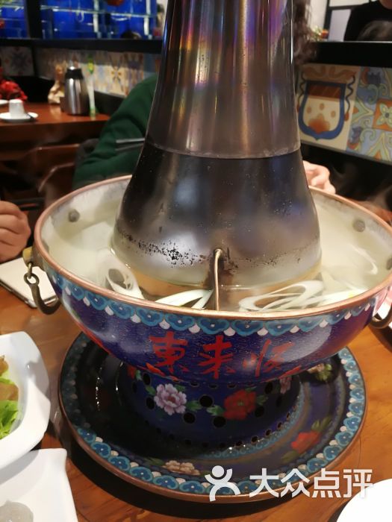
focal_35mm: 27
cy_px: 261
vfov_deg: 65.3
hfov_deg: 51.4
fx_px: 408
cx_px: 196
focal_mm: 3.95
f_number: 2.2
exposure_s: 1/33.3
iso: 250
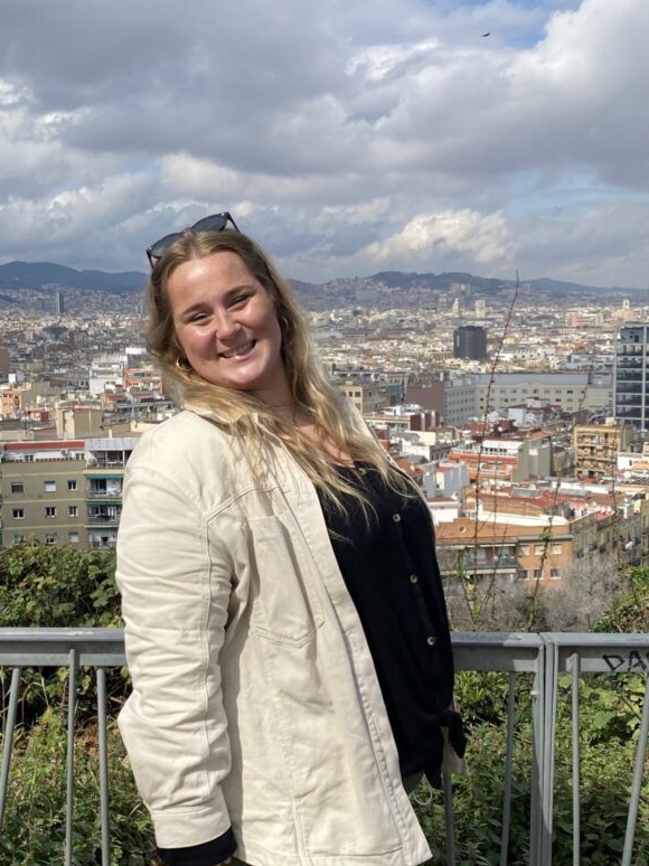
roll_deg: +0.8
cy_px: 437
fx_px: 1076
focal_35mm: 43
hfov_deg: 33.3
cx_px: 228
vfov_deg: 43.9
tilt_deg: -5.3
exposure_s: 1/4274
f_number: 1.8
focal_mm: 4.25
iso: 32
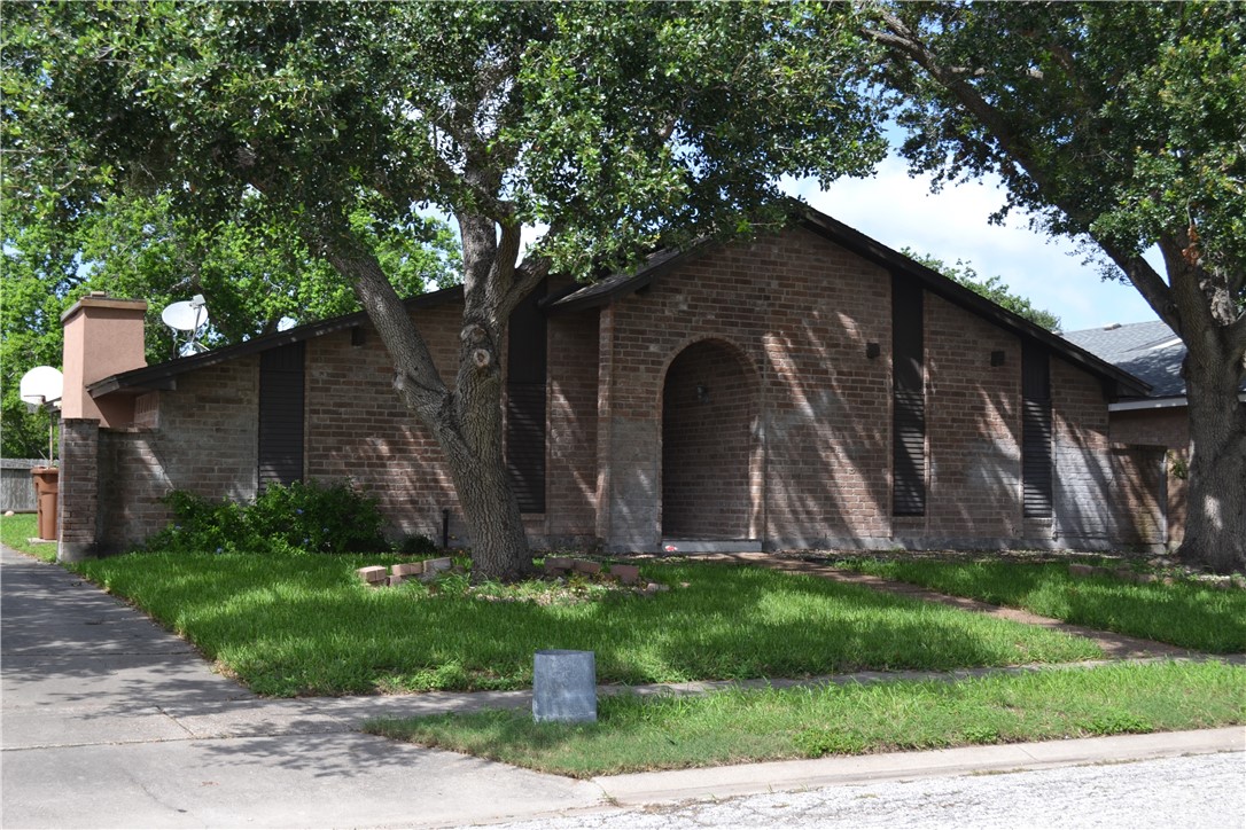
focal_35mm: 45
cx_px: 623
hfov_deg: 43.6
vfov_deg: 29.9
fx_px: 1557
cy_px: 415
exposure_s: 1/160
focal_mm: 30
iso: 100
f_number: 6.3
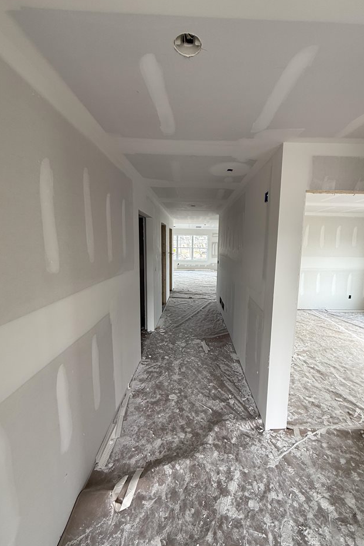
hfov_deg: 77.1
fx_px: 228
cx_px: 199
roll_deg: -1.1
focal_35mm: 15
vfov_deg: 100.4
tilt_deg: -6.7
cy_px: 272
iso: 100
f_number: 2.2
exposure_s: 1/99
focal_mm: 2.22
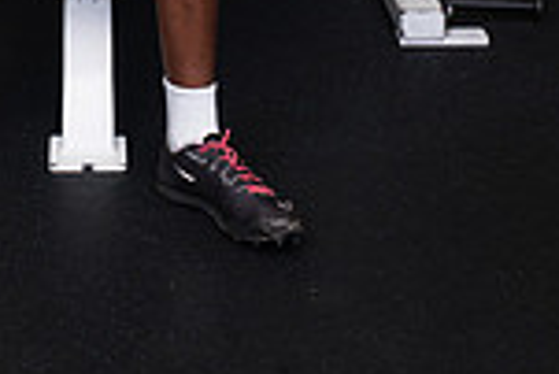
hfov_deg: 16.9
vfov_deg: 10.4
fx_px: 1850
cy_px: -437
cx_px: 44
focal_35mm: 119
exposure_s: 1/400
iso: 500
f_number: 6.3
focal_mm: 40
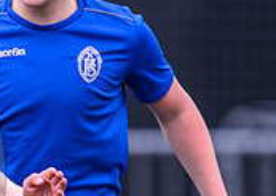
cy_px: 191
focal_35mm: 2135
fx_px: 16709
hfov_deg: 0.9
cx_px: -93
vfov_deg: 0.7
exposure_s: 1/1600
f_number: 3.5
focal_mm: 400
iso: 800
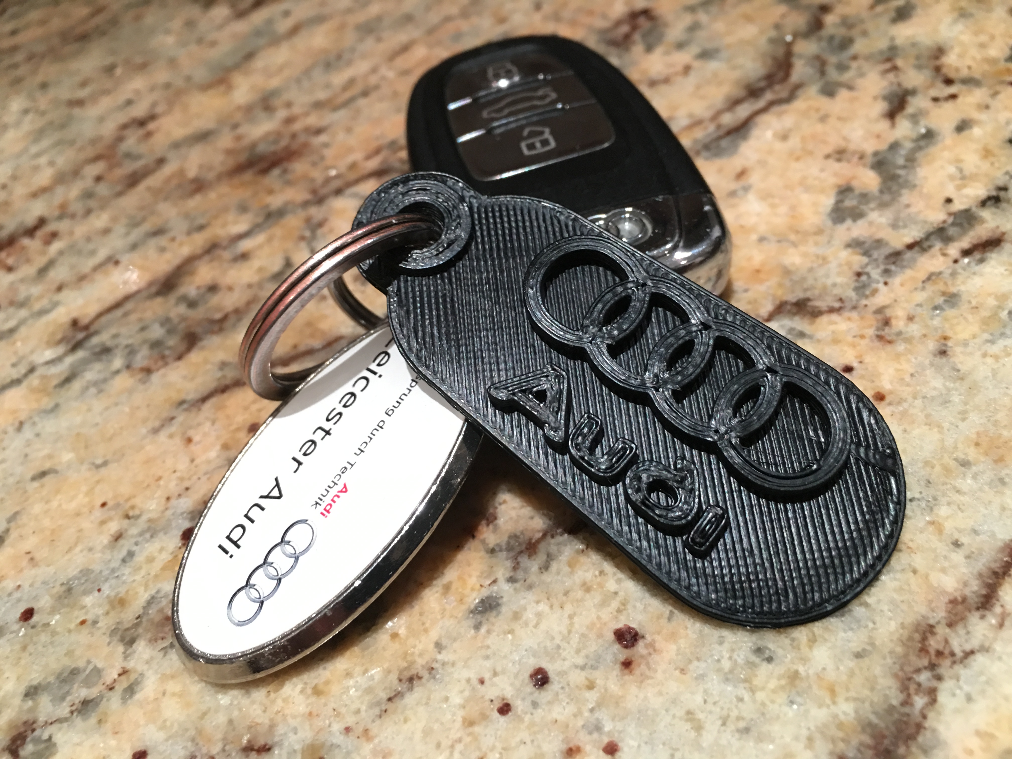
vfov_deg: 48.2
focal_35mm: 29
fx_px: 848
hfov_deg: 61.7
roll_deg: +14.6
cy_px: 380
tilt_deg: -43.0
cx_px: 506
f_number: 2.2
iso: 80
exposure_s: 1/17
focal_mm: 4.15
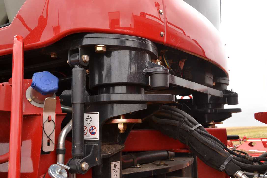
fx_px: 312
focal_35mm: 42
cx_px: 134
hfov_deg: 46.4
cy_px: 89
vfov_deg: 31.9
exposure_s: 1/160
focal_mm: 28
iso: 800
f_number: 11
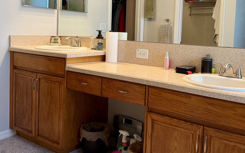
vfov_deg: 32.4
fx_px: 260
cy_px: 46
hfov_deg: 50.4
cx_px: 127
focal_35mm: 39
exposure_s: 1/120
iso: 200
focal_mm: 6.76
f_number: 1.78
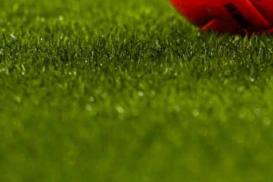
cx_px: 501
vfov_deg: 0.5
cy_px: -121
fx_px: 22824
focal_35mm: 3011
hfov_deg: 0.7
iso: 2000
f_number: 4
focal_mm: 560
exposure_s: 1/1000
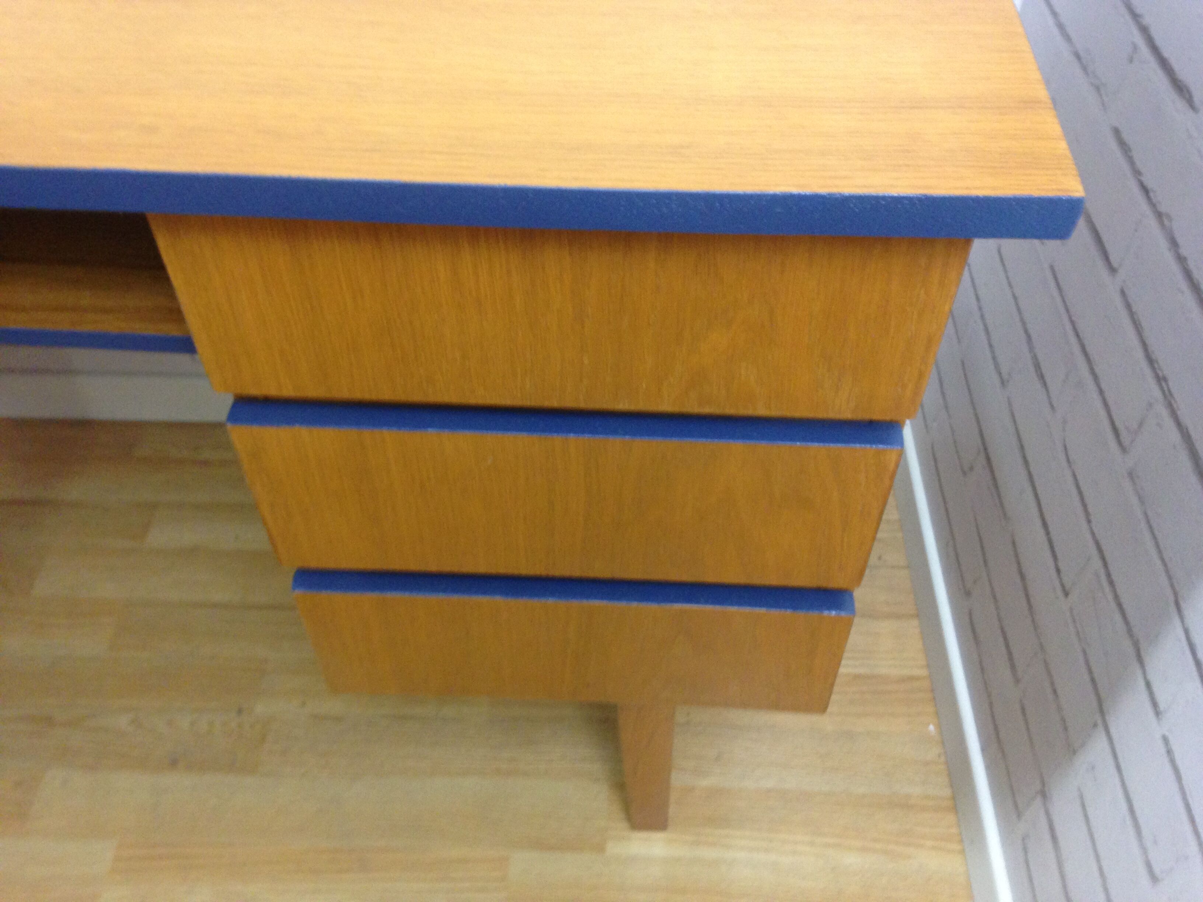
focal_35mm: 33
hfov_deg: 55.4
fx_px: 1147
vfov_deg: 42.9
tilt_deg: -48.6
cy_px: 451
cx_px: 602
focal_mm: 4.12
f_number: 2.4
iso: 200
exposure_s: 1/20
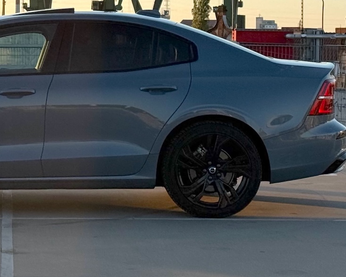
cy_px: 80
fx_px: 983
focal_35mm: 96
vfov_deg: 16.0
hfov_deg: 19.5
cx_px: 21
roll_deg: -0.3
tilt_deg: +1.4
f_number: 1.78
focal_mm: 6.76
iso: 64
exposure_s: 1/2415
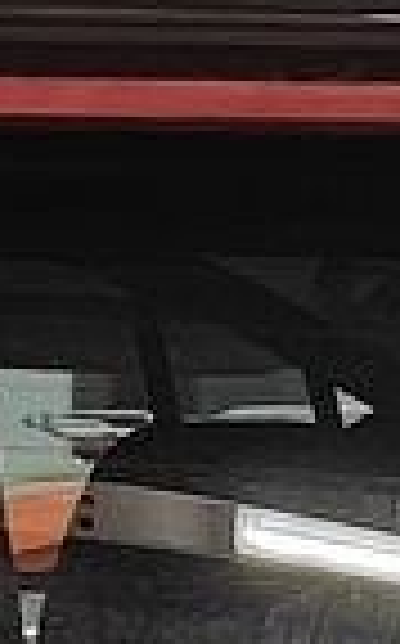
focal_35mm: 342
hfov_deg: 3.8
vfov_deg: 5.7
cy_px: 2067
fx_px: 5983
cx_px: -310
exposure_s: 1/50
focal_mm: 5.59
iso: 100
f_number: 1.8
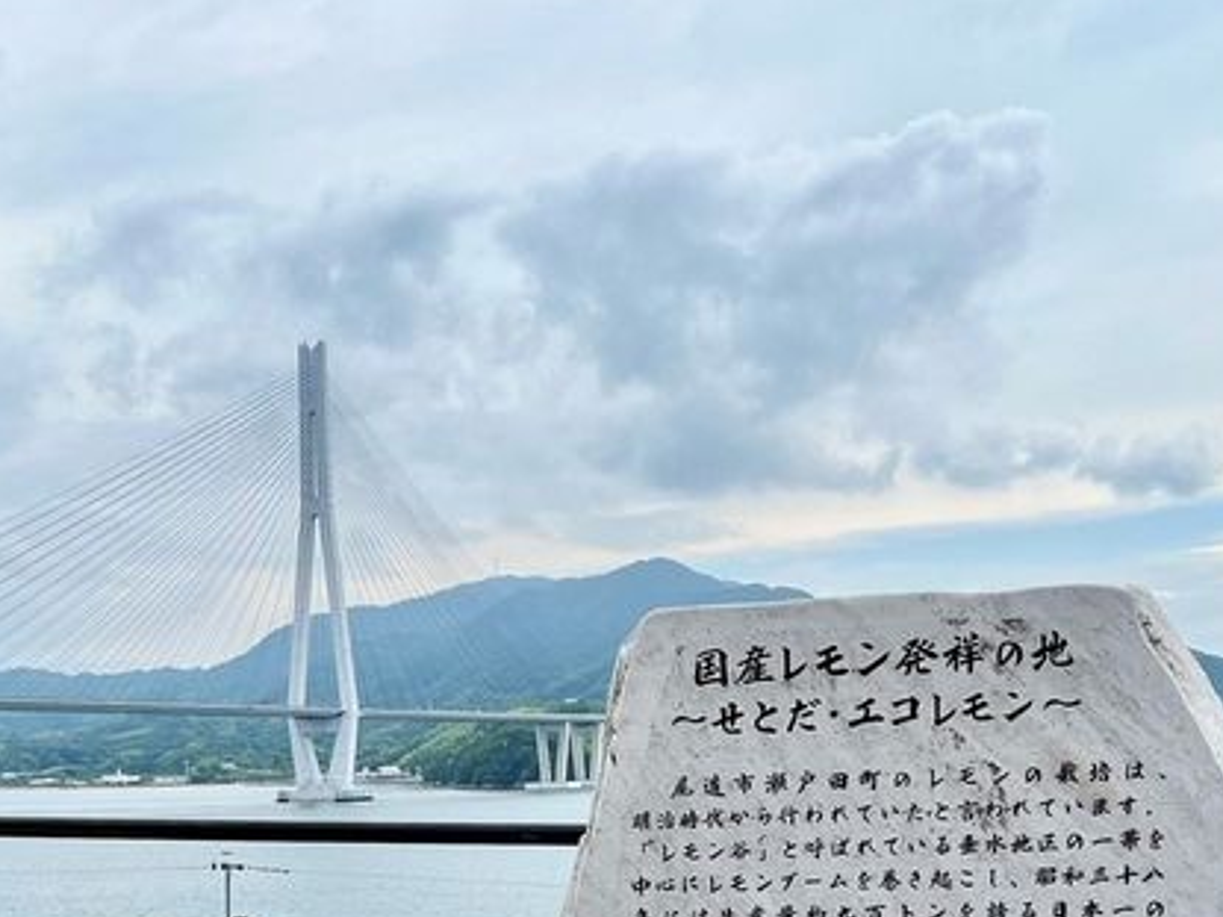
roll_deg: +2.0
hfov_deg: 37.3
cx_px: 482
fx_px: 1801
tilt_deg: -5.1
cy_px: 821
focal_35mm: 51
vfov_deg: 27.5
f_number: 1.6
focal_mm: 5.1
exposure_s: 1/3521
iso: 50
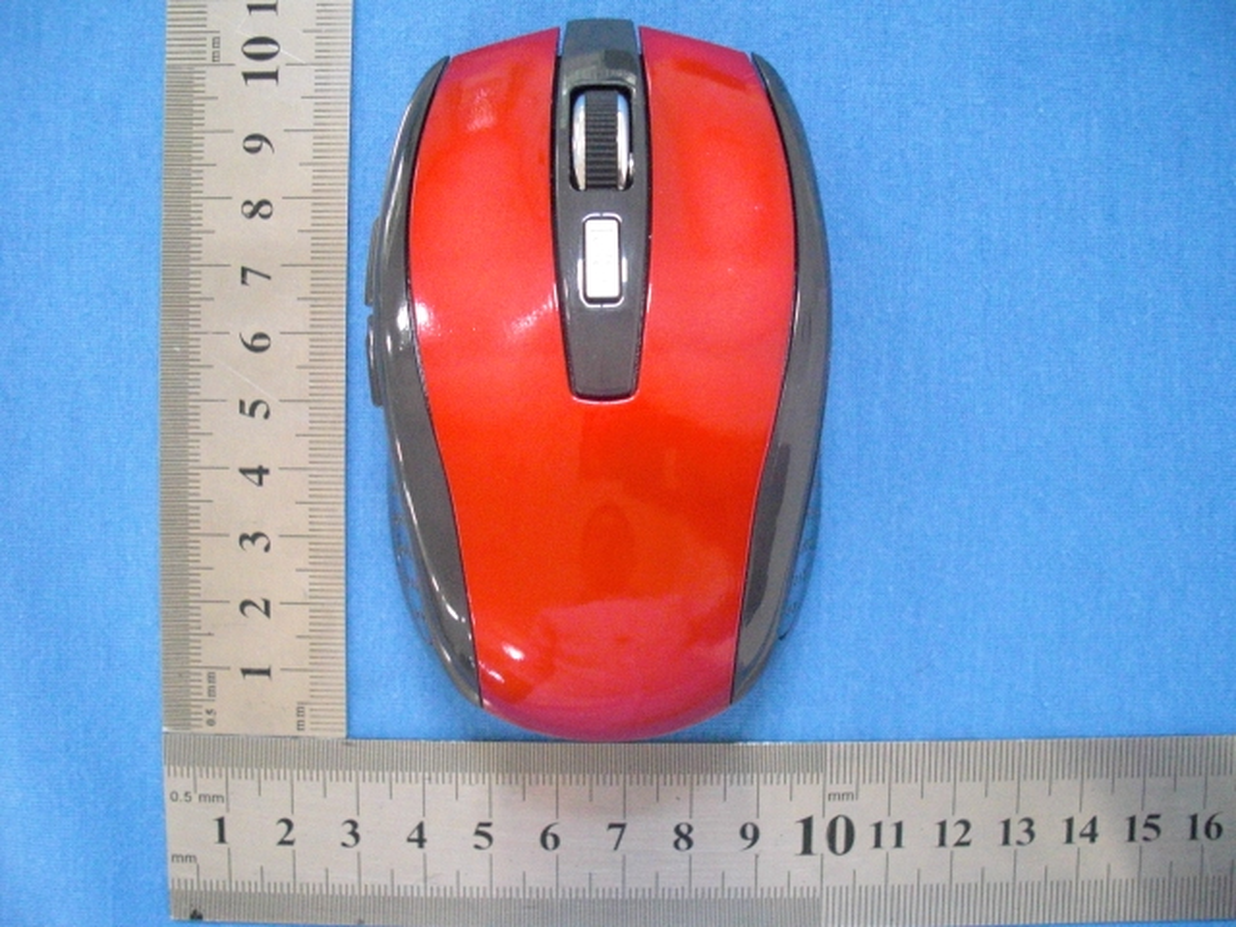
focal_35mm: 36
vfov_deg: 39.7
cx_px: 618
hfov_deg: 51.4
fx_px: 1285
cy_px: 464
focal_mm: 6.3
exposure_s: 1/40
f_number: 2.8
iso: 800
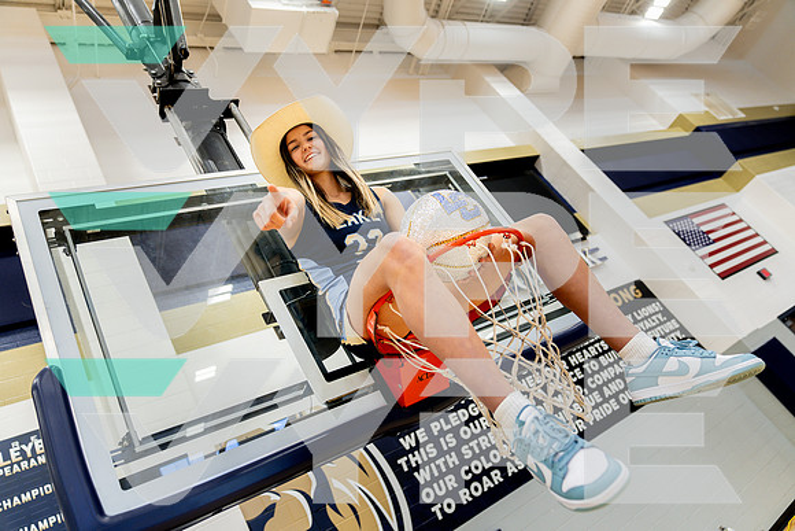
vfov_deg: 51.3
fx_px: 552
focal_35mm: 25
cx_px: 398
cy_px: 266
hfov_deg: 71.5
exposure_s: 1/125
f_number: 2.8
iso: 640
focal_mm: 25
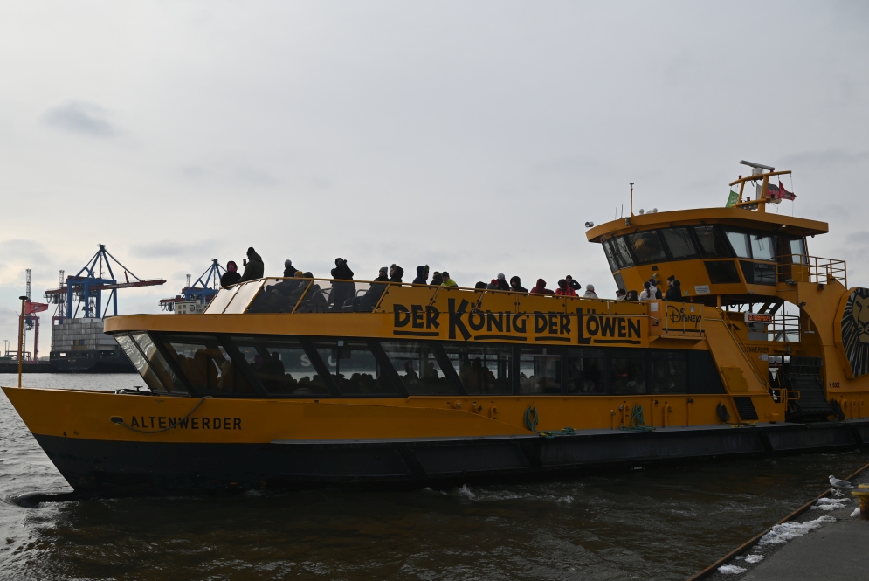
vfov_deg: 37.9
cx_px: 429
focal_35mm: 35
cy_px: 298
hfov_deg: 54.4
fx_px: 845
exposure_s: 1/400
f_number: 7.1
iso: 100
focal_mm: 34
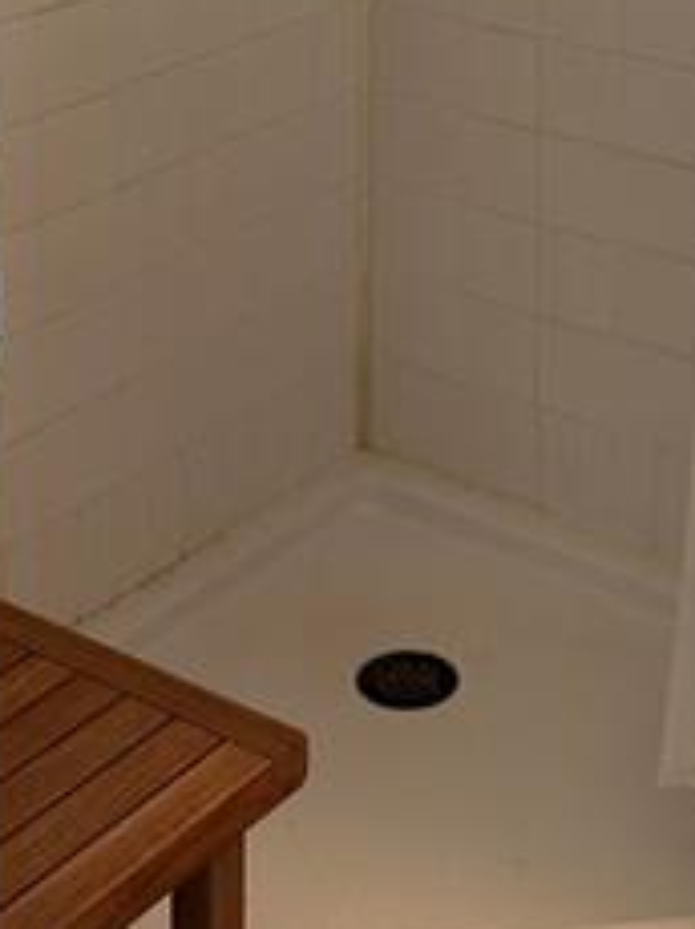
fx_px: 2333
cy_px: -246
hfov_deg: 16.9
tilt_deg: -9.2
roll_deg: -0.7
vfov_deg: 20.7
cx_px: 497
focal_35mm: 87
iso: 100
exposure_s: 1/120
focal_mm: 5.7
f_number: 1.5
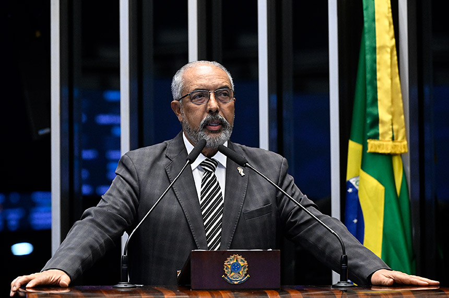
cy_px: 149
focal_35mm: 160
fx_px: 1992
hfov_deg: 12.9
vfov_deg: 8.5
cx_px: 224
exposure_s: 1/160
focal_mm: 160
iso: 6400
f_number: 4
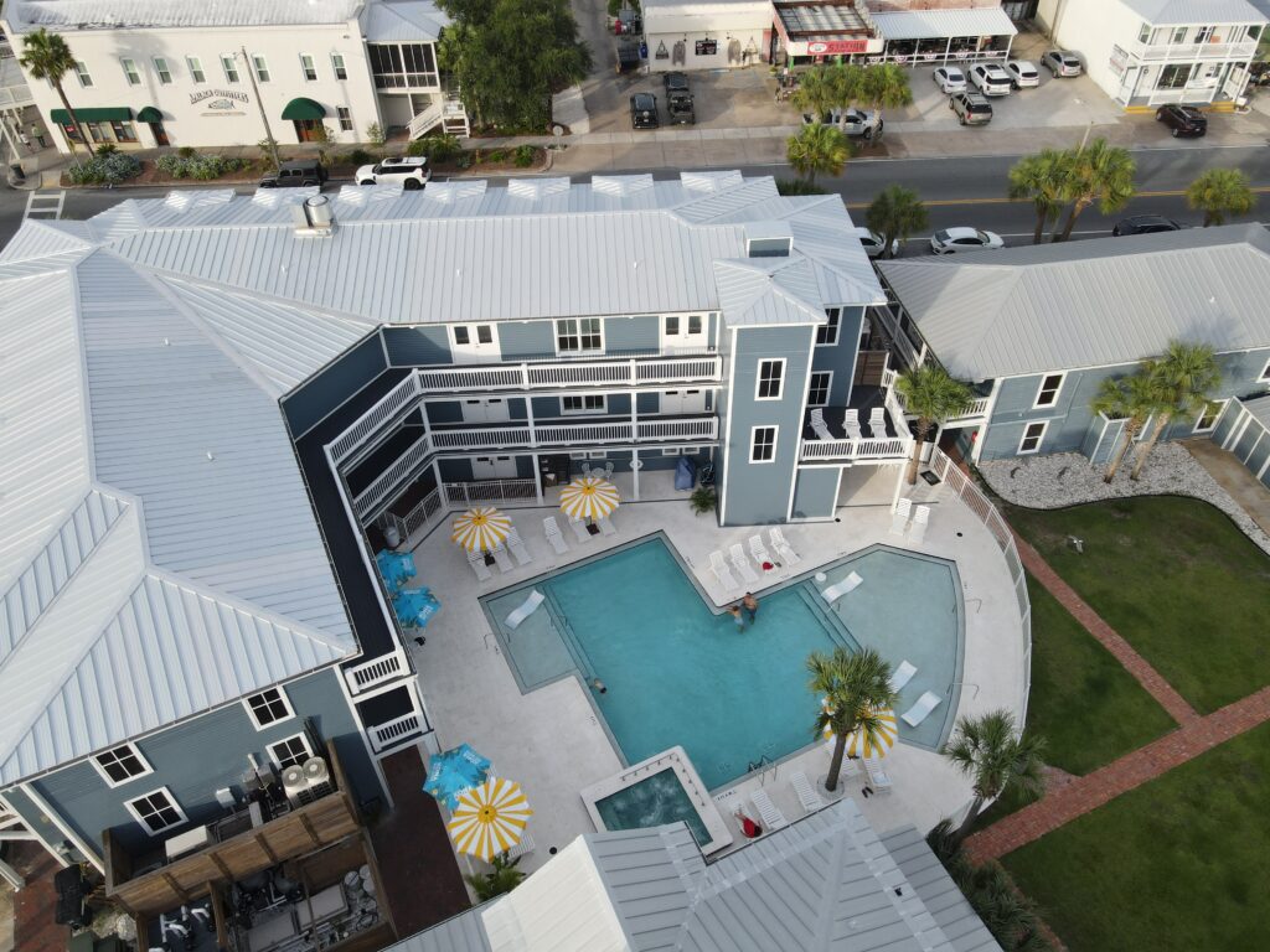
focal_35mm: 24
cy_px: 476
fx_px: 881
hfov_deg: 71.6
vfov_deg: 56.8
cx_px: 635
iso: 100
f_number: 2.8
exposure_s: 1/320
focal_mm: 4.5
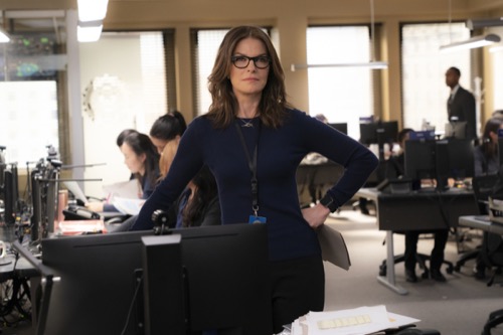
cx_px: 252
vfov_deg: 19.4
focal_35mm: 70
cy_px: 168
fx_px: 978
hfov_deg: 28.9
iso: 3200
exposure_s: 1/125
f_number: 4.5
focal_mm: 70
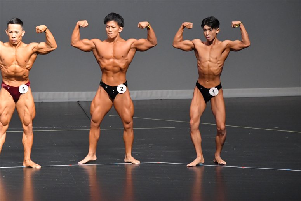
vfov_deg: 4.4
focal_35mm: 315
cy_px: 100
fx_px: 2632
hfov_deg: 6.5
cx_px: 150
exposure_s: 1/400
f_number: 5.6
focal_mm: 210
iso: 9000
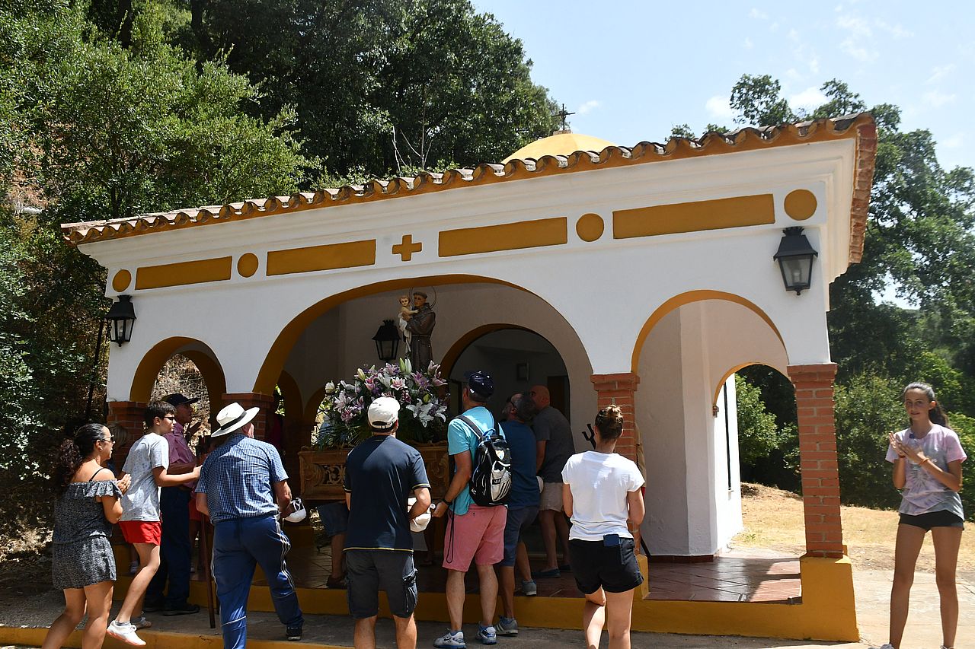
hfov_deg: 61.9
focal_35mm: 30
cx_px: 488
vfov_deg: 43.6
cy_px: 324
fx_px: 812
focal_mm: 20
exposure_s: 1/800
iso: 1000
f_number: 14
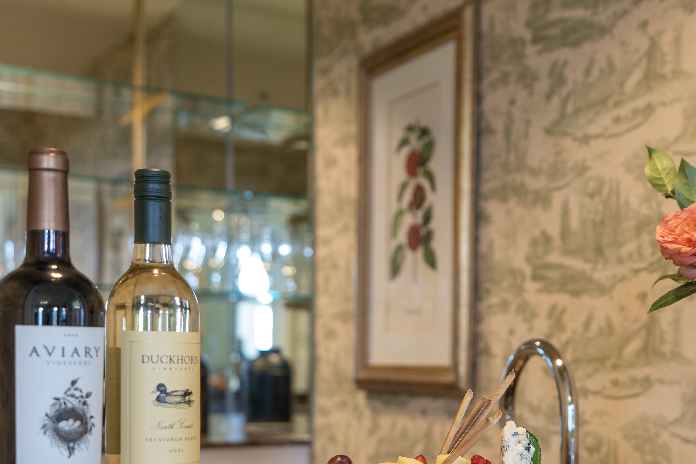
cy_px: 320
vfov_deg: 24.9
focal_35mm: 54
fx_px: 1044
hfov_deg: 36.7
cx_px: 420
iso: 50
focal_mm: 35
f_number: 2.8
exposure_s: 1/6
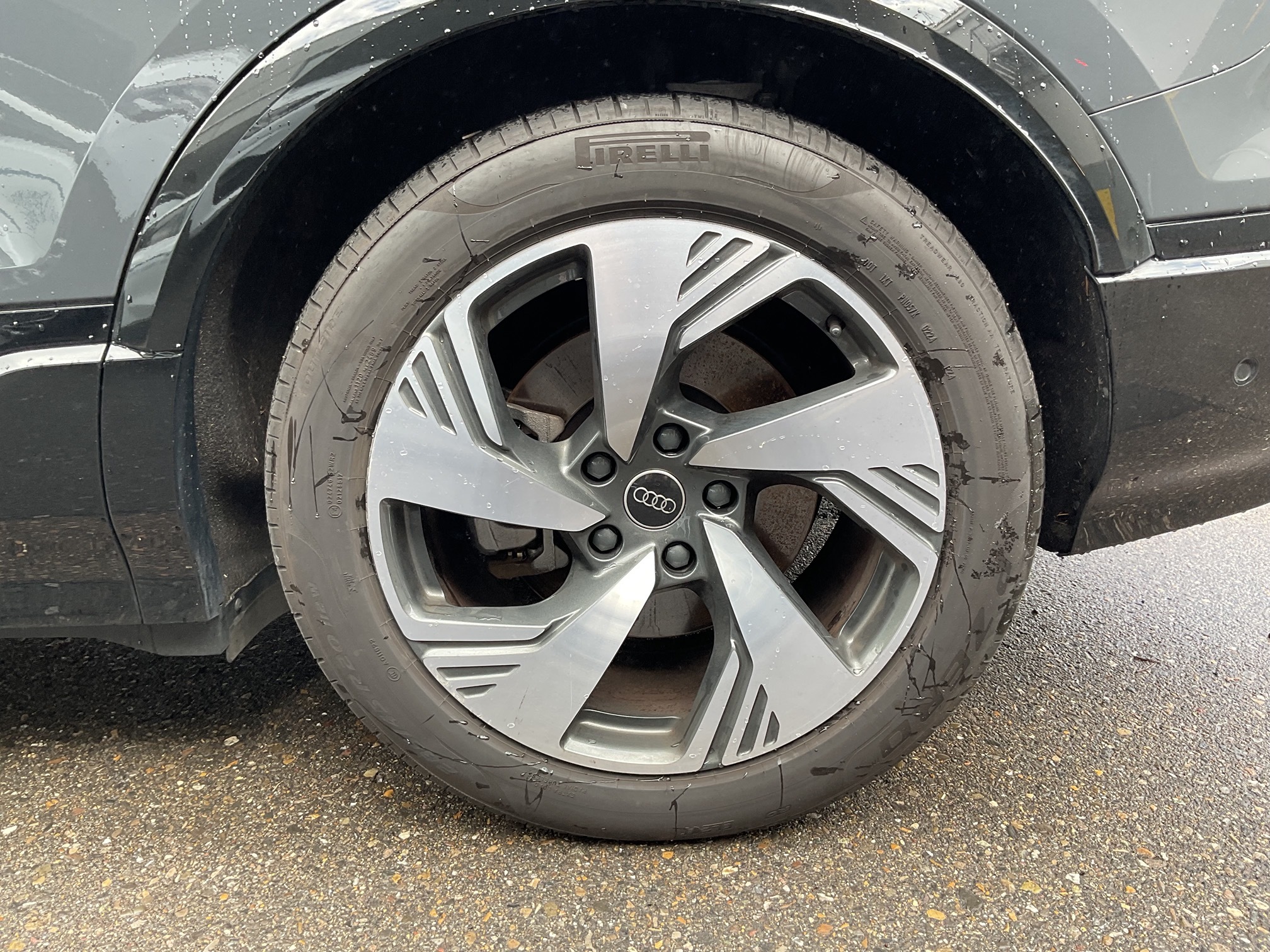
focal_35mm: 29
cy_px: 476
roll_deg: -1.8
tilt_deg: -17.3
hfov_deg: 61.7
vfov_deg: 48.2
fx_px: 1064
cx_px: 635
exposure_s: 1/100
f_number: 1.8
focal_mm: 3
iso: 25
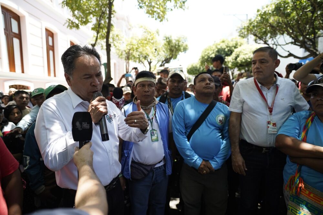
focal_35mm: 20
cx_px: 162
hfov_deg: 84.0
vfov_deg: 61.9
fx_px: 179
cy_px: 108
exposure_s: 1/1250
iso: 640
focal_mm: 20
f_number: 2.8
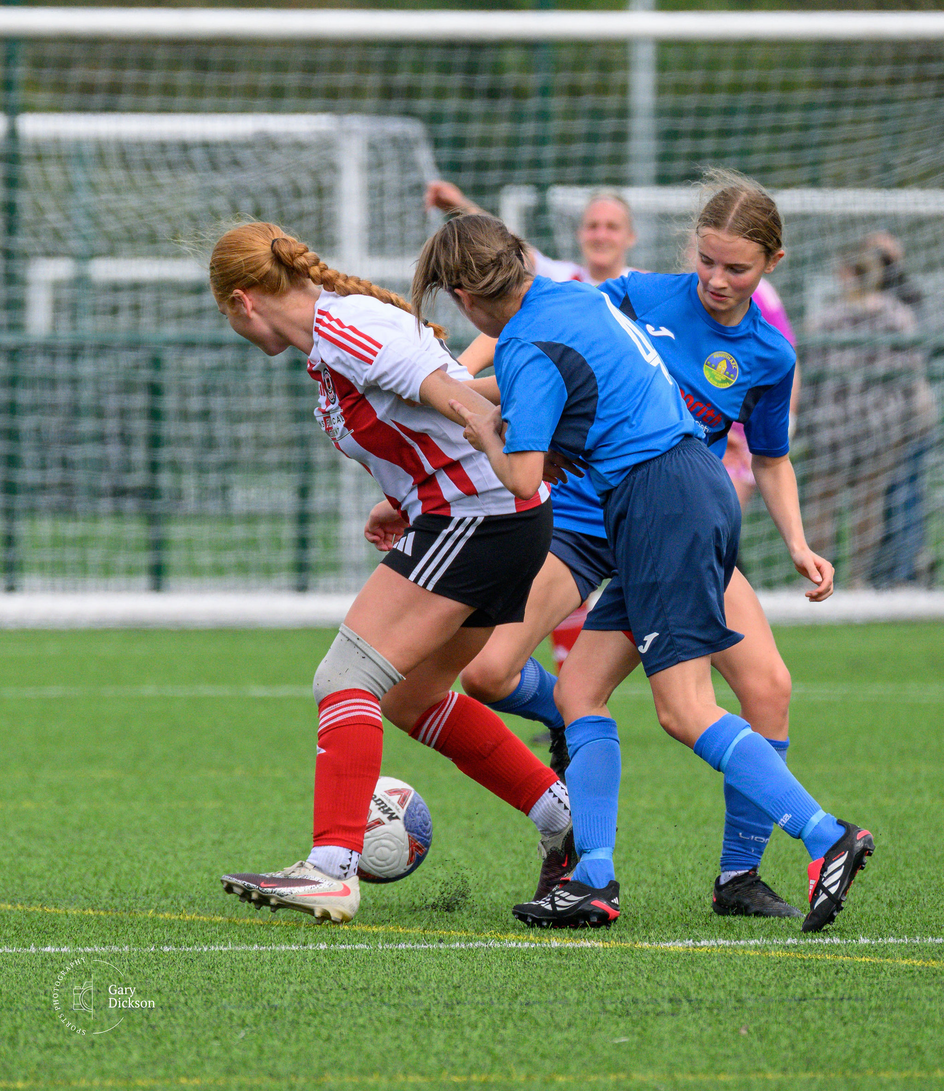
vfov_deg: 2.7
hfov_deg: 2.3
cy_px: 458
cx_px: 385
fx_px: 23491
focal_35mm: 705
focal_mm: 310
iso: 900
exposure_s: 1/2000
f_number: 5.3
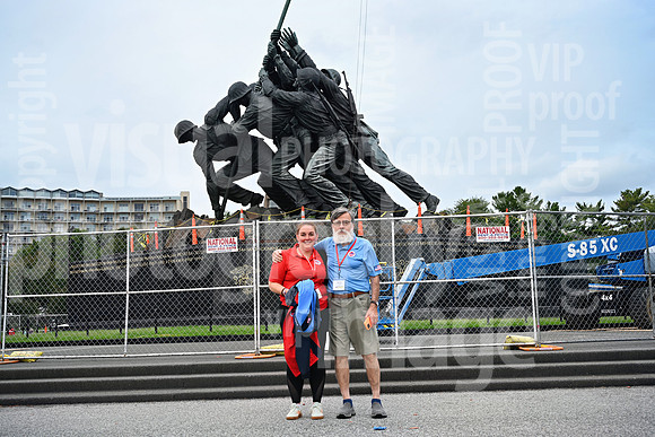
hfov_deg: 48.4
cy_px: 218
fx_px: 728
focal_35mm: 40
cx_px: 328
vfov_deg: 33.4
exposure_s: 1/320
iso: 64
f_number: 4
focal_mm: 40
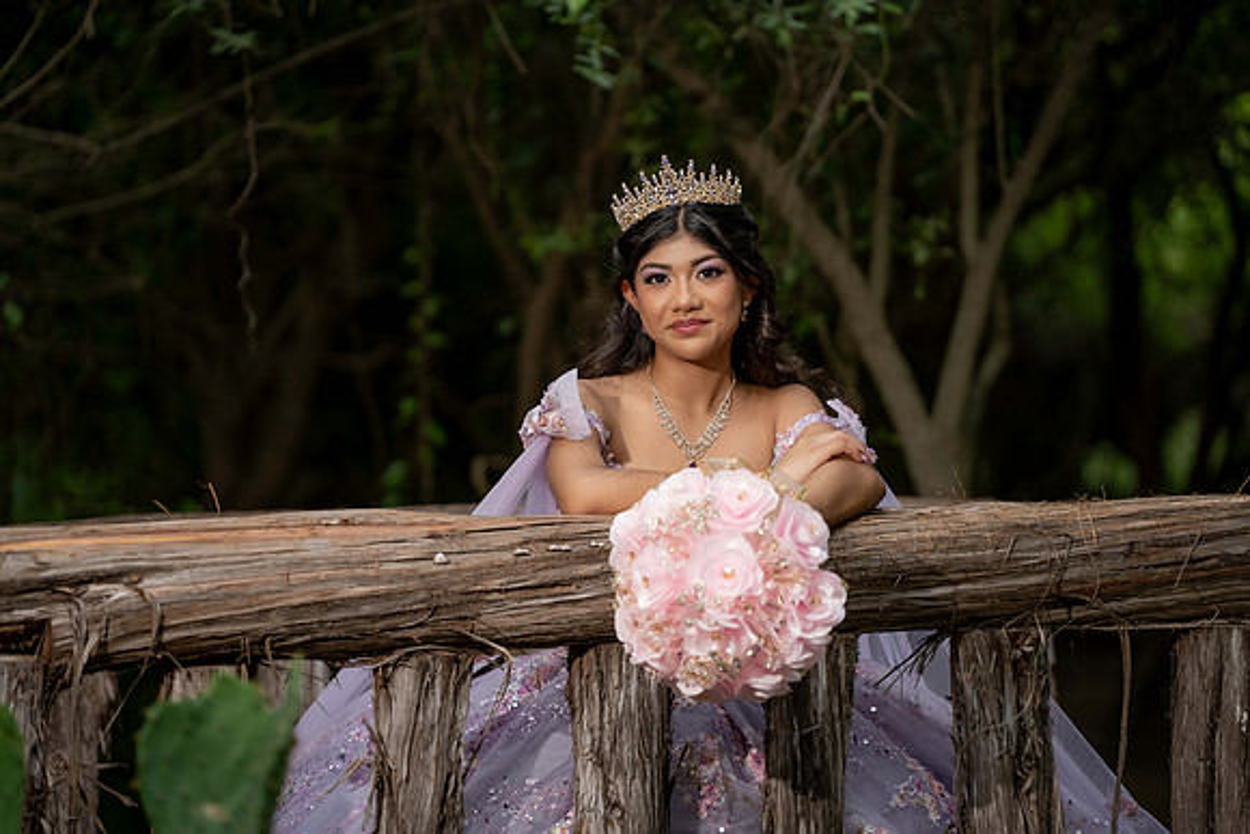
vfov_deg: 11.5
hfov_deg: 17.2
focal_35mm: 119
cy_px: 417
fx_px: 4133
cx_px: 625
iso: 250
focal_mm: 119
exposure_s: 1/1000
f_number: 2.8
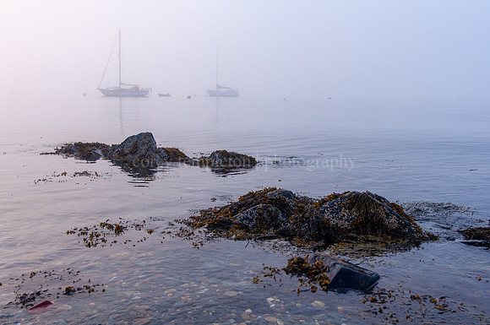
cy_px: 162
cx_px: 245
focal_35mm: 36
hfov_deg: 53.2
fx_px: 489
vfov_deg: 36.8
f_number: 5.6
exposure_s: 1/400
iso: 400
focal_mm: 24
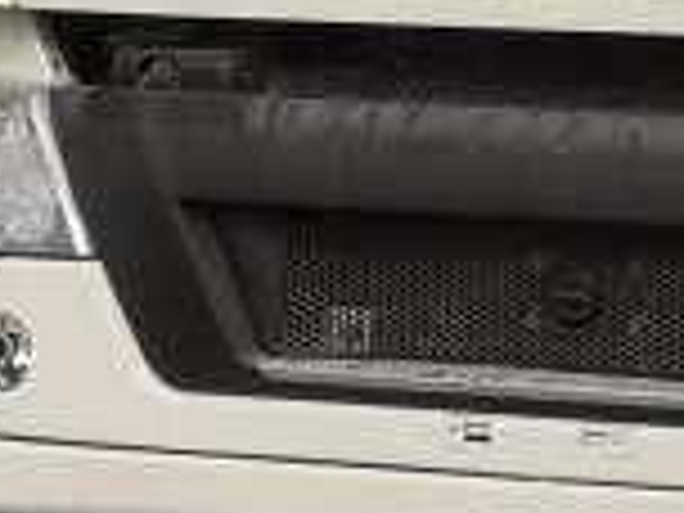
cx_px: 1368
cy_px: -261
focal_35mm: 285
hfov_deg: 6.7
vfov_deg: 5.2
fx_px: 5631
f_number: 1.8
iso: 50
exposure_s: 1/1471
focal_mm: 3.95
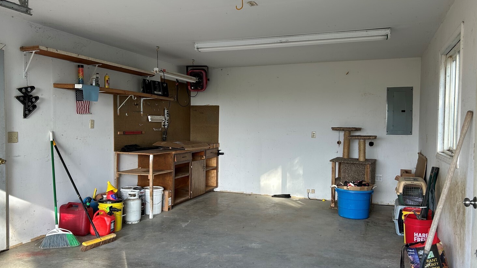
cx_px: 224
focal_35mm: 31
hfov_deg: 62.6
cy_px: 134
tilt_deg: -1.4
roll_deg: -0.4
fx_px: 392
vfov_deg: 37.8
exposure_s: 1/135
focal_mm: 5.7
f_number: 1.5
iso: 32
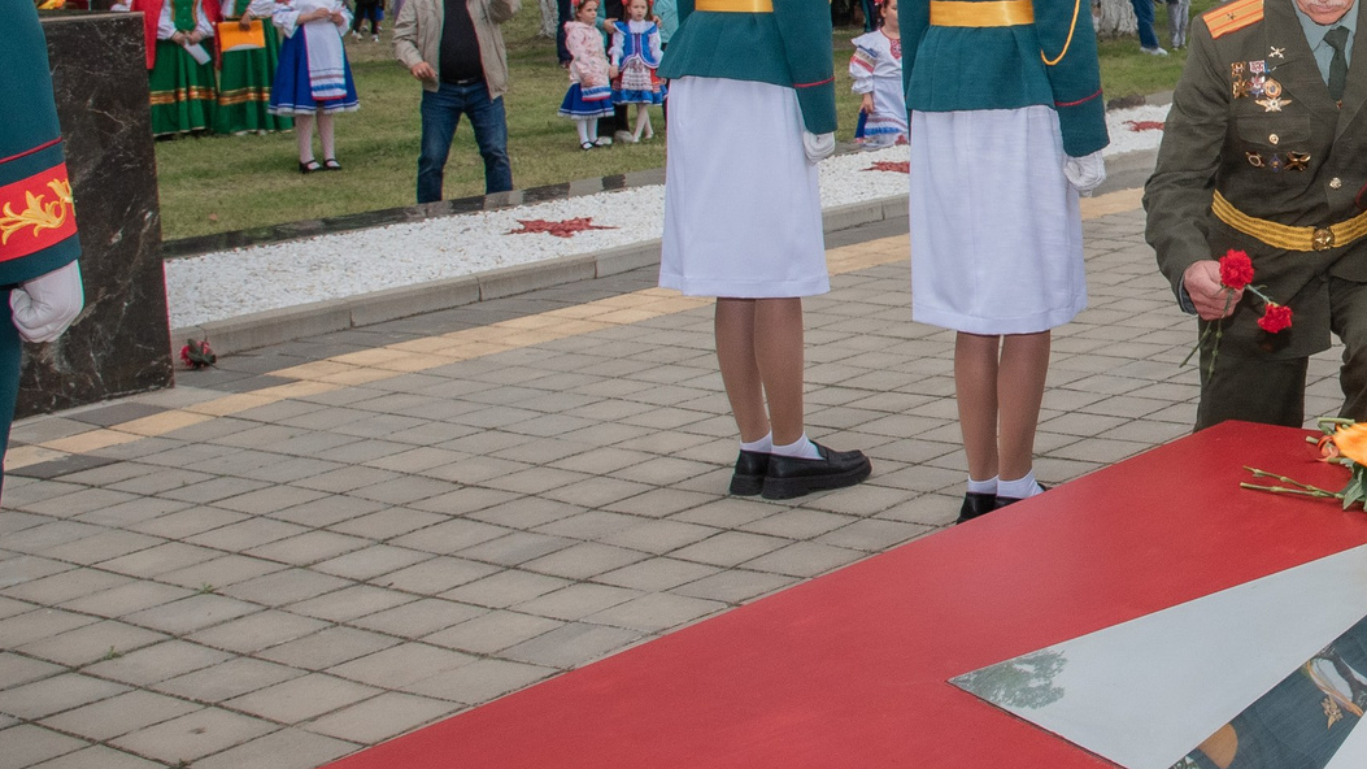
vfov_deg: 18.9
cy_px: 115
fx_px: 2283
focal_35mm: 63
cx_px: 1437
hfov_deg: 30.4
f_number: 10
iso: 640
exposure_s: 1/160
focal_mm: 24
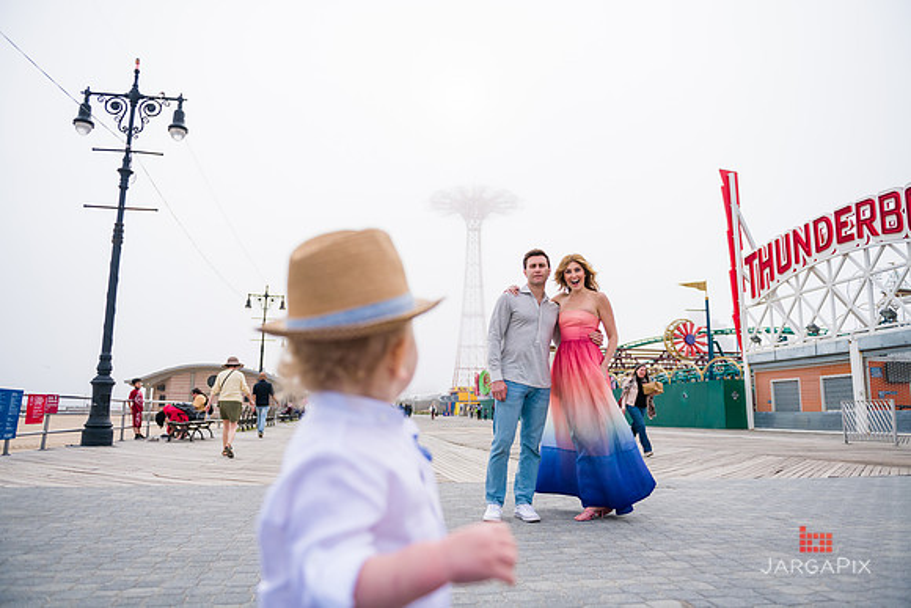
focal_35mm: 26
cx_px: 456
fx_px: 658
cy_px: 304
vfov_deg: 49.6
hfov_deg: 69.4
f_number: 3.2
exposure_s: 1/4000
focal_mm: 26
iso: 200
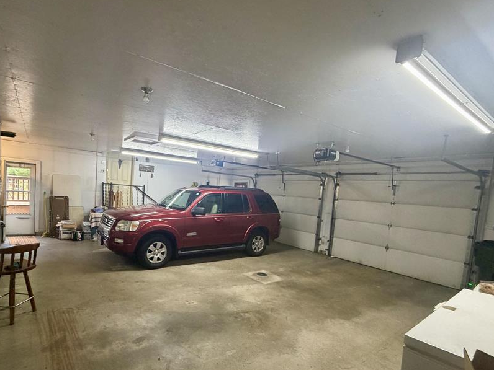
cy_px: 210
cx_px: 202
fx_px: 257
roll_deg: -3.7
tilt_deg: -5.5
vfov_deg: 71.3
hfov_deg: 86.9
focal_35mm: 18
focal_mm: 2.22
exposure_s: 1/60
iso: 200
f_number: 2.2
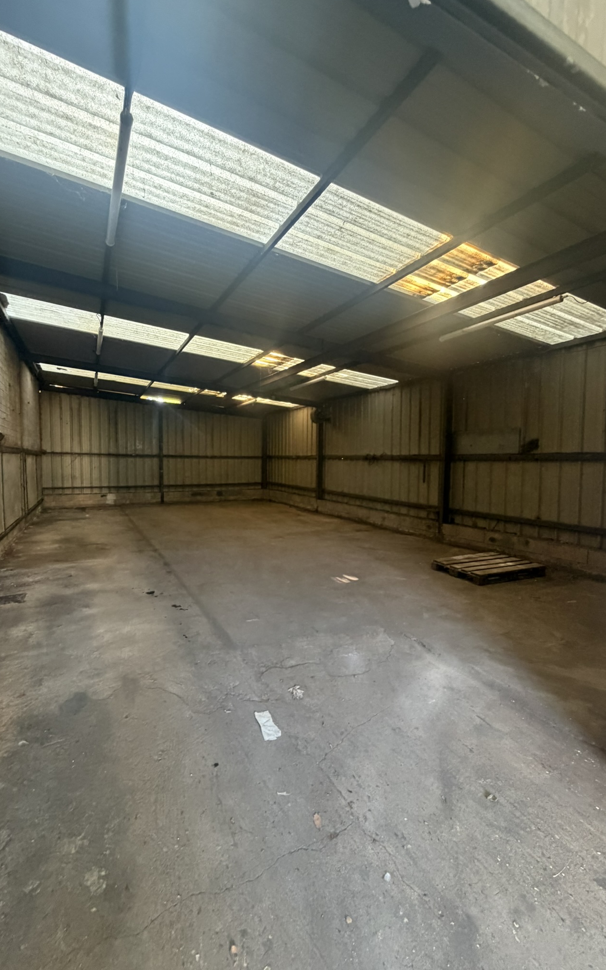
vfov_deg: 101.5
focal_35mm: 15
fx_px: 396
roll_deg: -0.8
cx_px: 265
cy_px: 487
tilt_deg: -3.0
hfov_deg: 74.5
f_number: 2.2
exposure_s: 1/60
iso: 500
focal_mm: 2.22
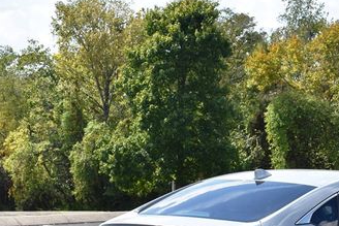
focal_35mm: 117
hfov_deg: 17.2
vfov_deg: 11.6
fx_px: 1102
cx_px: 313
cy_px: 206
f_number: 8
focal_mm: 40
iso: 110
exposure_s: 1/250
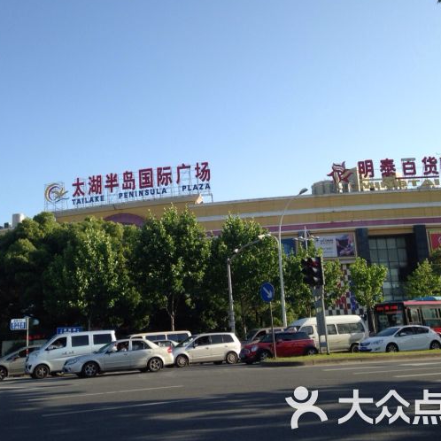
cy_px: 221
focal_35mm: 41
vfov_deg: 40.9
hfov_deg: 40.9
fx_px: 591
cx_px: 197
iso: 50
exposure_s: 1/889
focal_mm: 4.12
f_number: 2.4
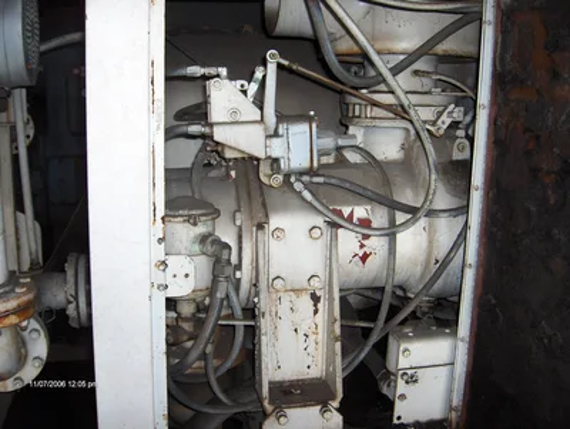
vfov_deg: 36.9
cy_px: 214
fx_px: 643
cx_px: 285
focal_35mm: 39
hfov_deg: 47.8
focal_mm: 8
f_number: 2.8
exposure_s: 1/60
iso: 100
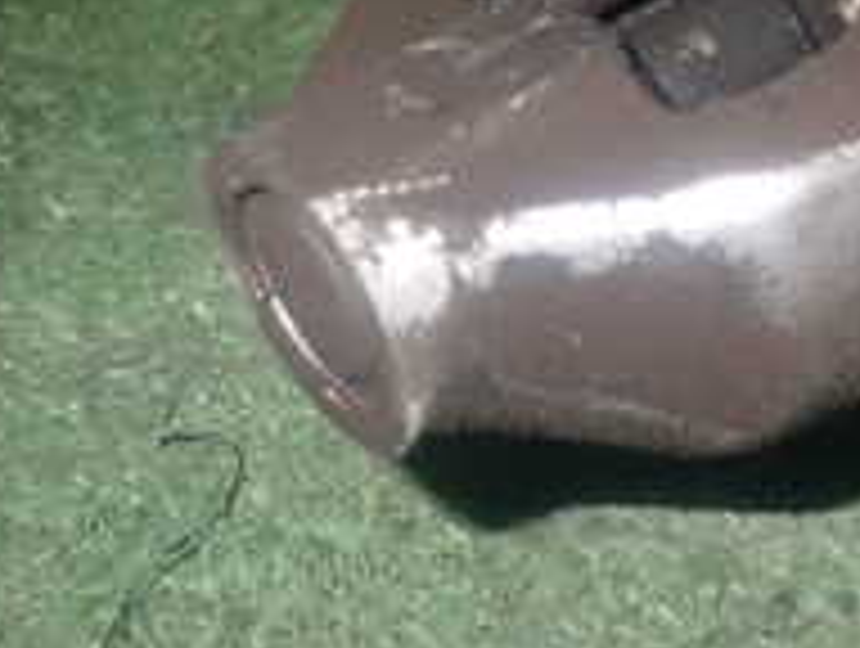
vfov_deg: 15.2
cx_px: 1211
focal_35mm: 94
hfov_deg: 18.8
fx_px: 2340
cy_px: -126
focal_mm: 5.4
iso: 400
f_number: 6.3
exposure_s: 1/30
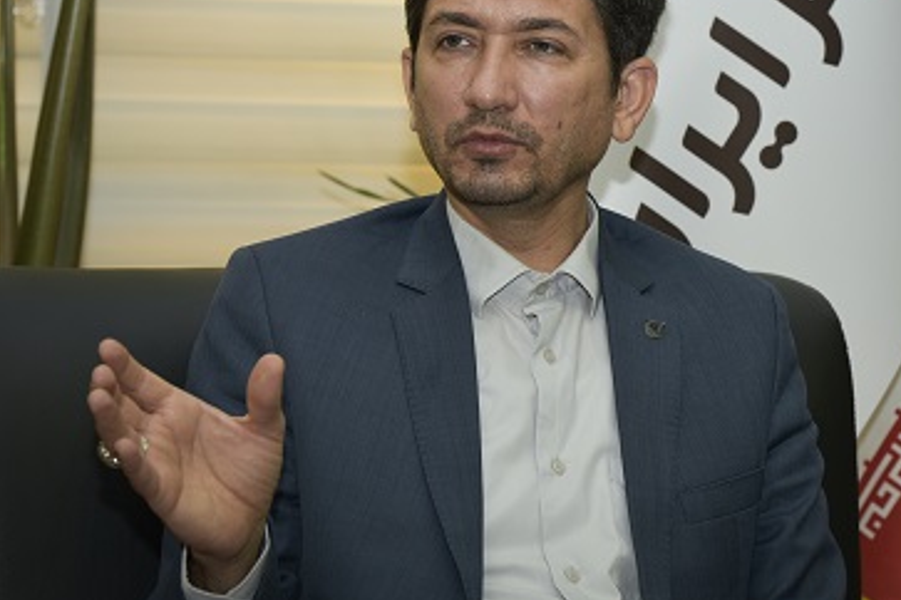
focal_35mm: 154
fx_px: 3854
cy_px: 172
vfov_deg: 8.9
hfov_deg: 13.3
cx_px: 666
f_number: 5.6
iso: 200
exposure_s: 1/80
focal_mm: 95
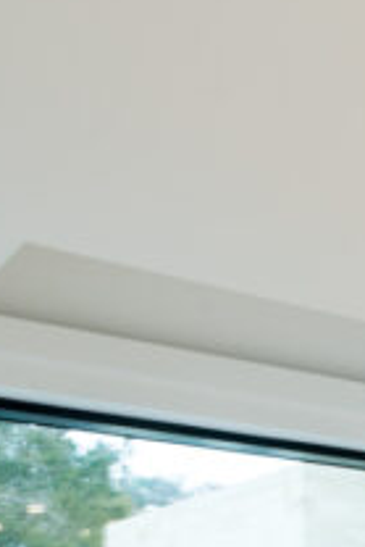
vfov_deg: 23.8
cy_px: 705
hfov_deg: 11.4
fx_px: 1139
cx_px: 1077
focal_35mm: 75
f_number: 11
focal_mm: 15
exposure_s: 1
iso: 100
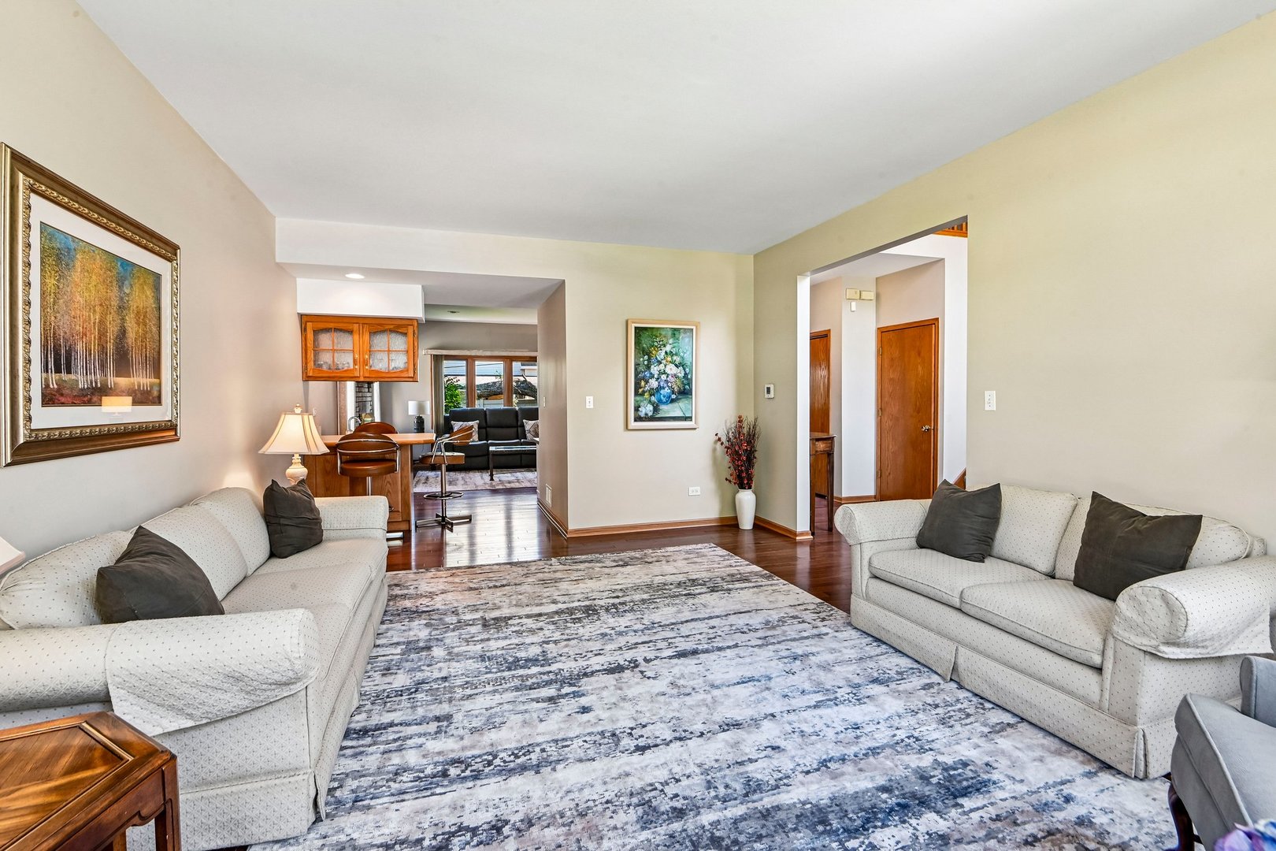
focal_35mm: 16
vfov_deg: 73.7
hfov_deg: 96.7
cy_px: 426
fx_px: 567
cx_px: 638
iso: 400
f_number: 13
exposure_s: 1/8
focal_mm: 16
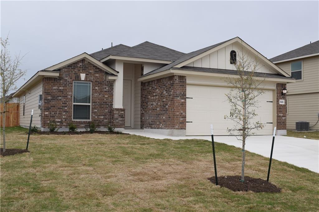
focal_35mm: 40
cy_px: 106
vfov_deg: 33.0
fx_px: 359
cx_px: 160
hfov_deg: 47.9
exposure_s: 1/320
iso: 200
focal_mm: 27
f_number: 9
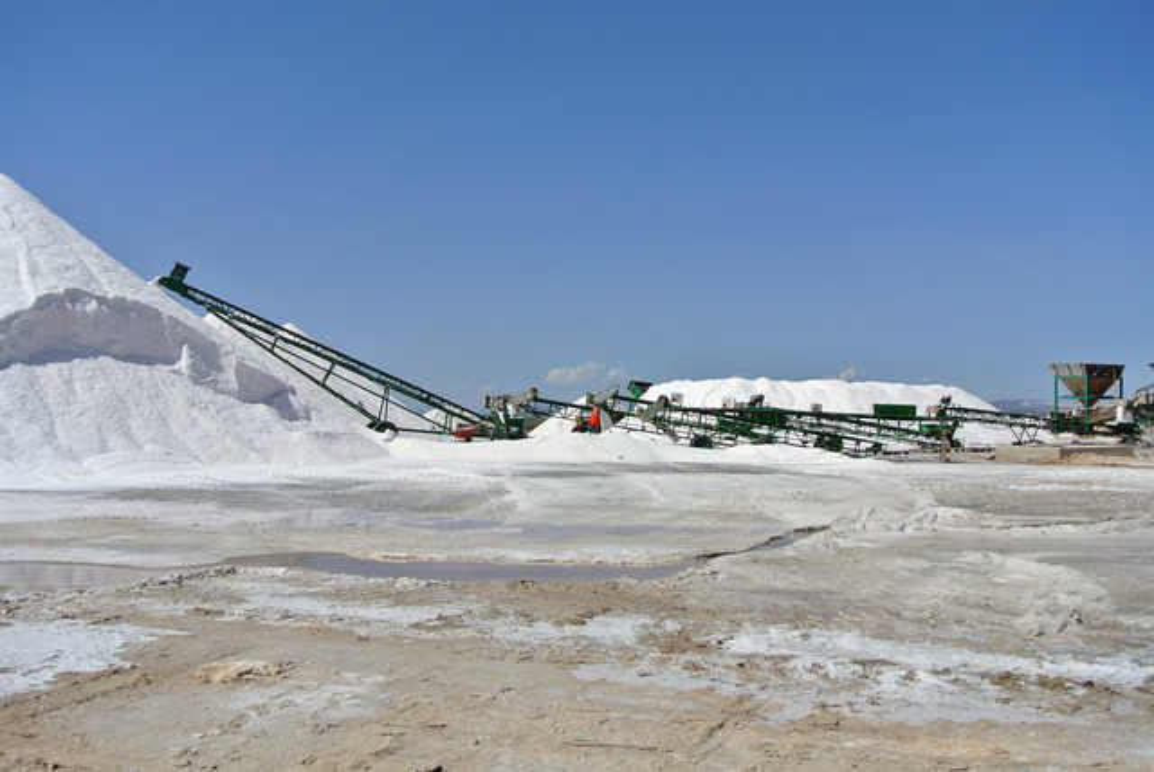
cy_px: 386
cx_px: 577
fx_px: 963
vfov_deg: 43.7
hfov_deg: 61.9
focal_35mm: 30
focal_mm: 11.4
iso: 100
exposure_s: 1/1250
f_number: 5
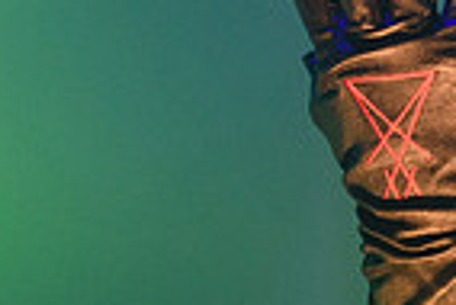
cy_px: -77
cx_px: 812
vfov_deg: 3.6
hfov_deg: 5.3
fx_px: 4818
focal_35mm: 380
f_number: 4
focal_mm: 70
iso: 1250
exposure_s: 1/500
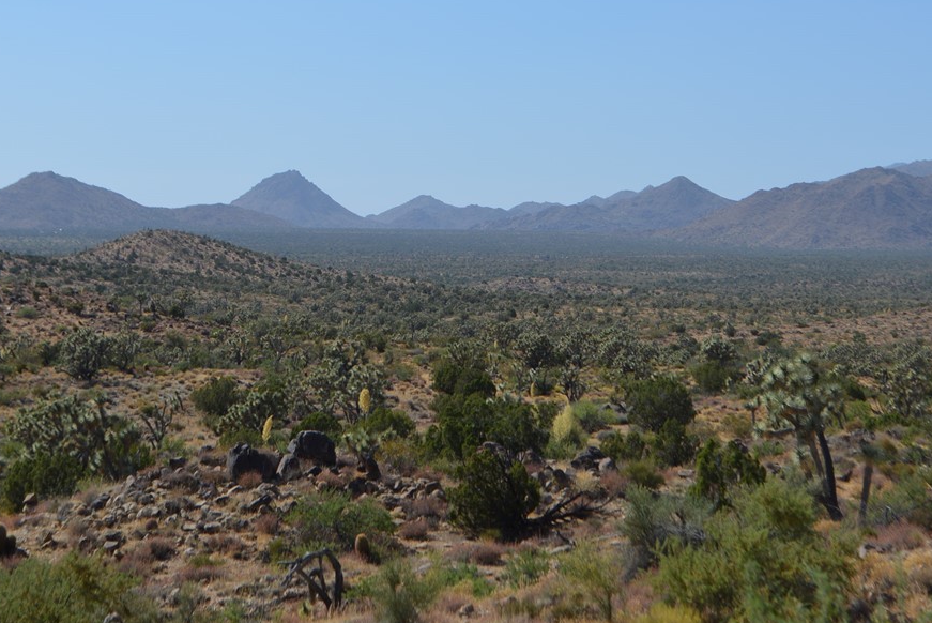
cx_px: 478
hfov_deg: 19.9
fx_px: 2658
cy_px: 254
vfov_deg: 13.4
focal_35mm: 103
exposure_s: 1/320
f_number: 9
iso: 100
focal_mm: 55
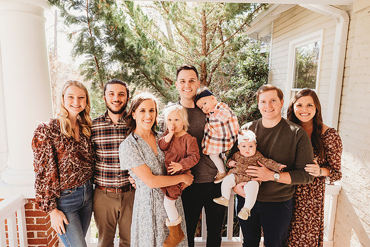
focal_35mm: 24
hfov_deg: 73.7
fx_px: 247
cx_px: 185
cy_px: 124
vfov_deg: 53.2
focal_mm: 24
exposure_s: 1/200
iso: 400
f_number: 4.5
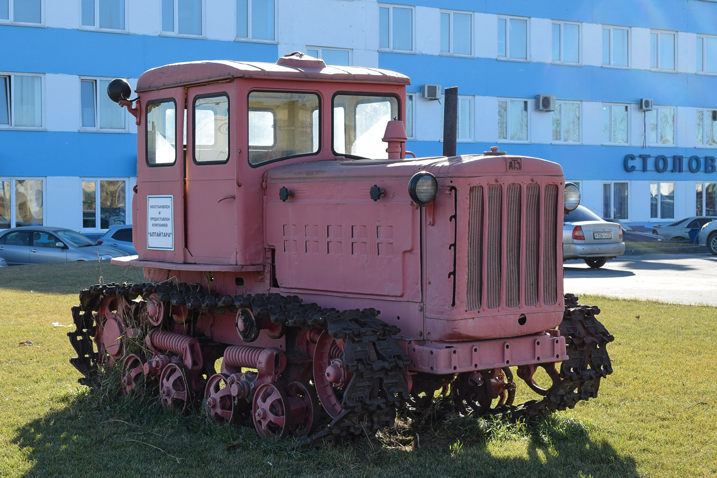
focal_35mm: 57
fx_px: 1135
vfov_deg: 23.8
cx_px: 358
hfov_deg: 35.1
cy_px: 239
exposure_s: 1/250
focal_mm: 38
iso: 280
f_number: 8
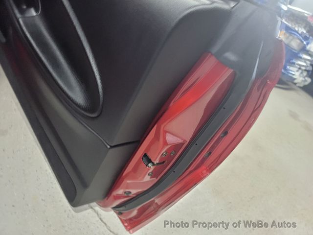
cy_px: 118
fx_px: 217
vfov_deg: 56.8
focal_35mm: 24
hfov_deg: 71.6
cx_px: 156
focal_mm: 6.7
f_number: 1.8
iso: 500
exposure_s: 1/40
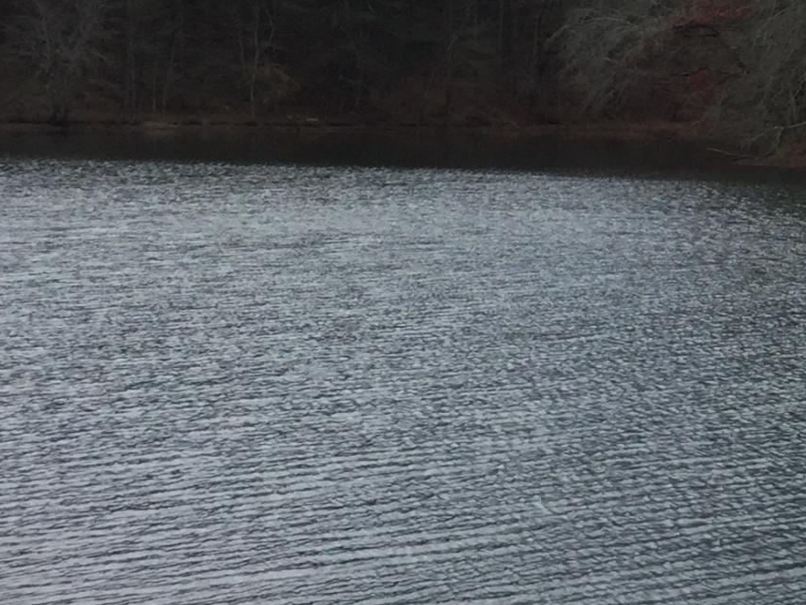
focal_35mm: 108
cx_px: 934
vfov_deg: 13.7
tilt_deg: -3.0
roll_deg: -1.5
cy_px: 230
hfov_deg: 17.5
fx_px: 2515
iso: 25
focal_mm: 3.3
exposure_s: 1/604
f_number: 2.4
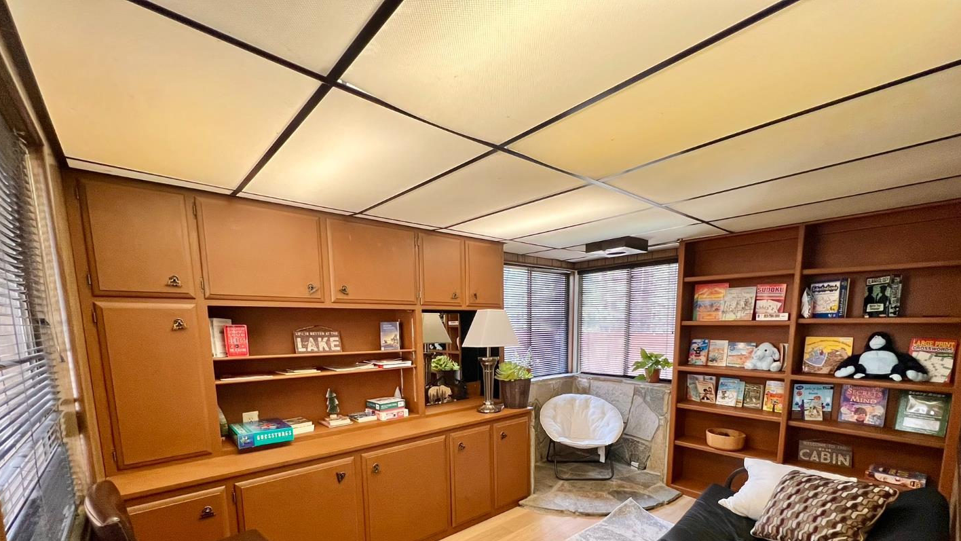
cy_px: 381
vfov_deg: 67.6
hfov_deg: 103.0
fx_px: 382
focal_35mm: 15
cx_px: 495
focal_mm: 1.57
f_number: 1.8
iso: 320
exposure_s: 1/60
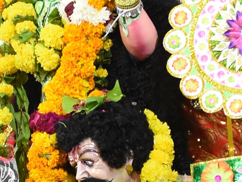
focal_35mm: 151
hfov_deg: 13.1
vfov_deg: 9.4
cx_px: 140
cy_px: 310
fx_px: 1056
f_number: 4
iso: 1600
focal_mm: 18
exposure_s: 1/60
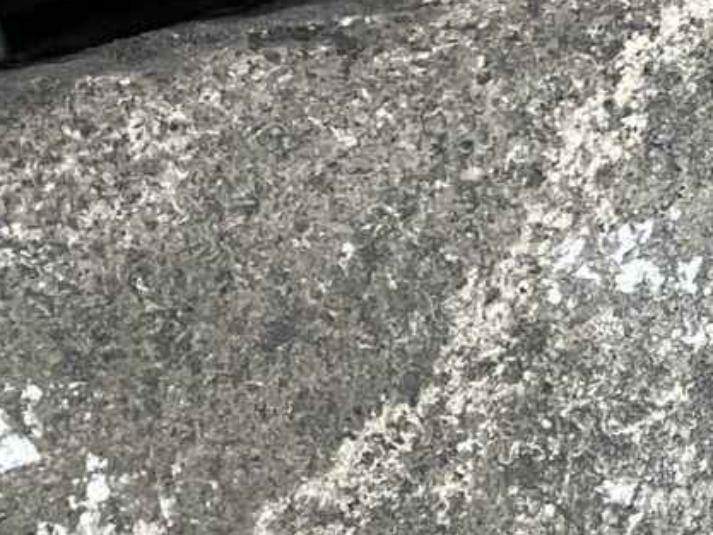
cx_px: 1553
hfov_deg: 10.3
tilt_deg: -33.2
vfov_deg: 8.2
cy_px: -526
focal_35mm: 172
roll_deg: -7.8
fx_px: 3544
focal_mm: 3.99
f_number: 1.8
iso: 100
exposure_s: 1/60
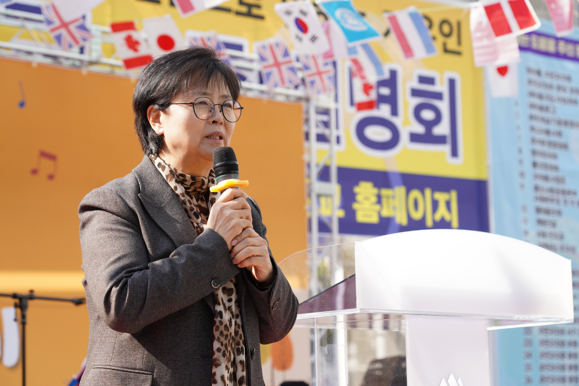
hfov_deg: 19.5
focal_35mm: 105
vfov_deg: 13.0
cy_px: 193
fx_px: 1689
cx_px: 290
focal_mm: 105
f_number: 5.6
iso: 125
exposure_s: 1/160
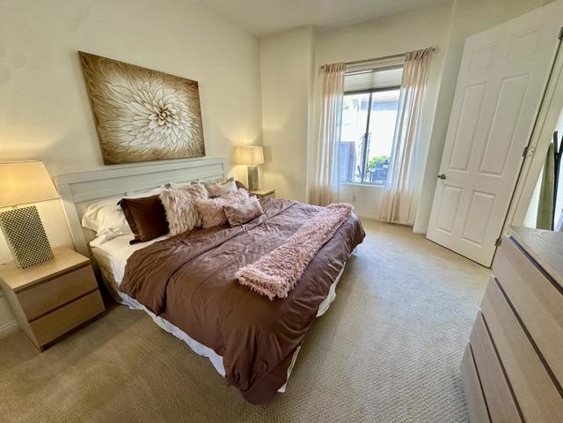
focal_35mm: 14
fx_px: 228
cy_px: 212
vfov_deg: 85.7
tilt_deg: -17.8
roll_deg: +0.2
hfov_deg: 102.1
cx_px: 282
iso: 160
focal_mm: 2.22
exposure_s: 1/120
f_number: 2.2
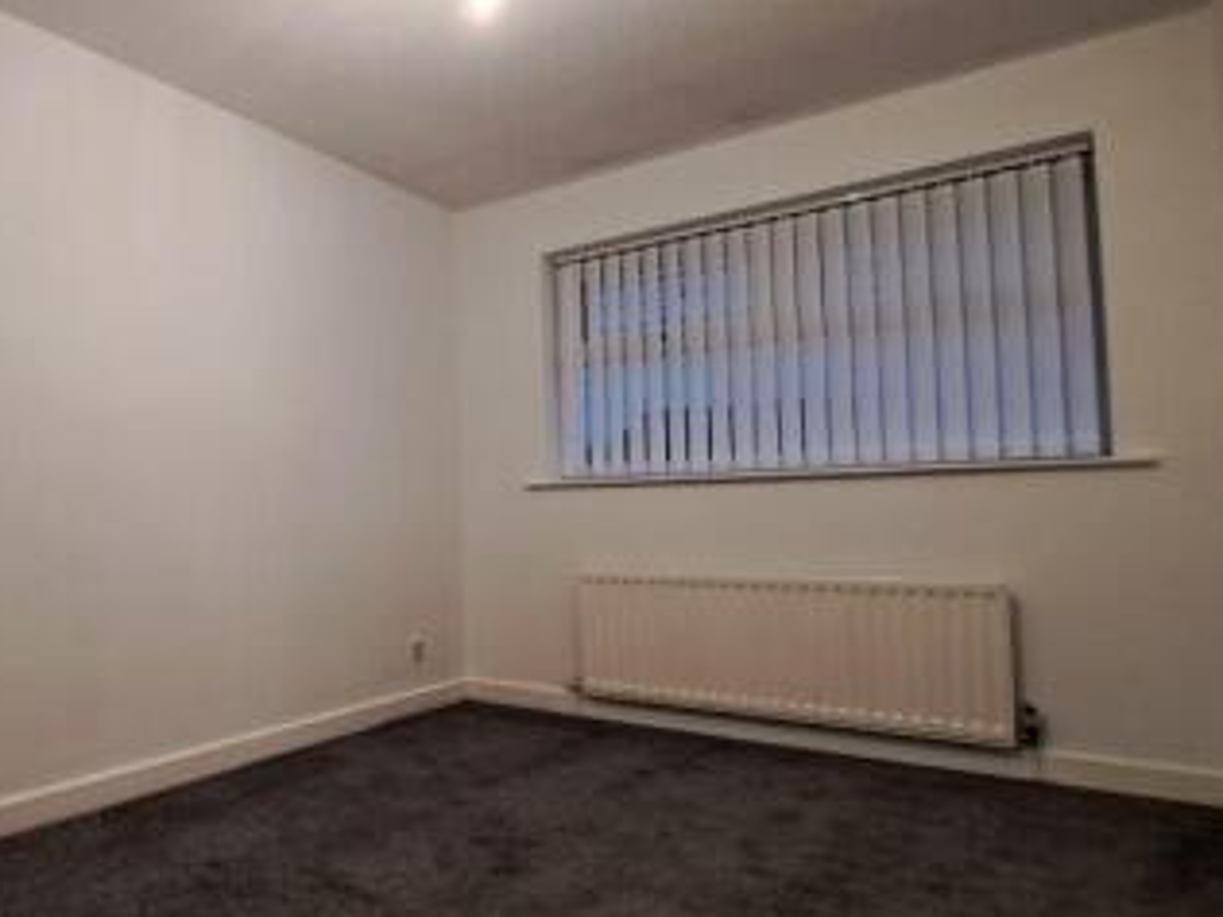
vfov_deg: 56.8
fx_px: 848
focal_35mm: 24
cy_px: 470
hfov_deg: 62.6
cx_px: 172
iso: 200
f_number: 2.2
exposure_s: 1/50
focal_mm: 1.74
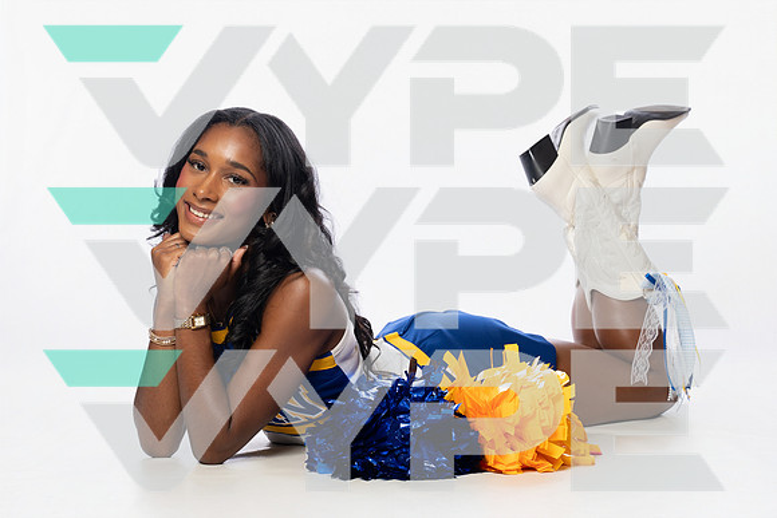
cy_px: 259
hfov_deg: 31.4
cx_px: 388
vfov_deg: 21.3
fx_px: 1382
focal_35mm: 64
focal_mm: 64
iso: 640
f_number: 5.6
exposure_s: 1/250
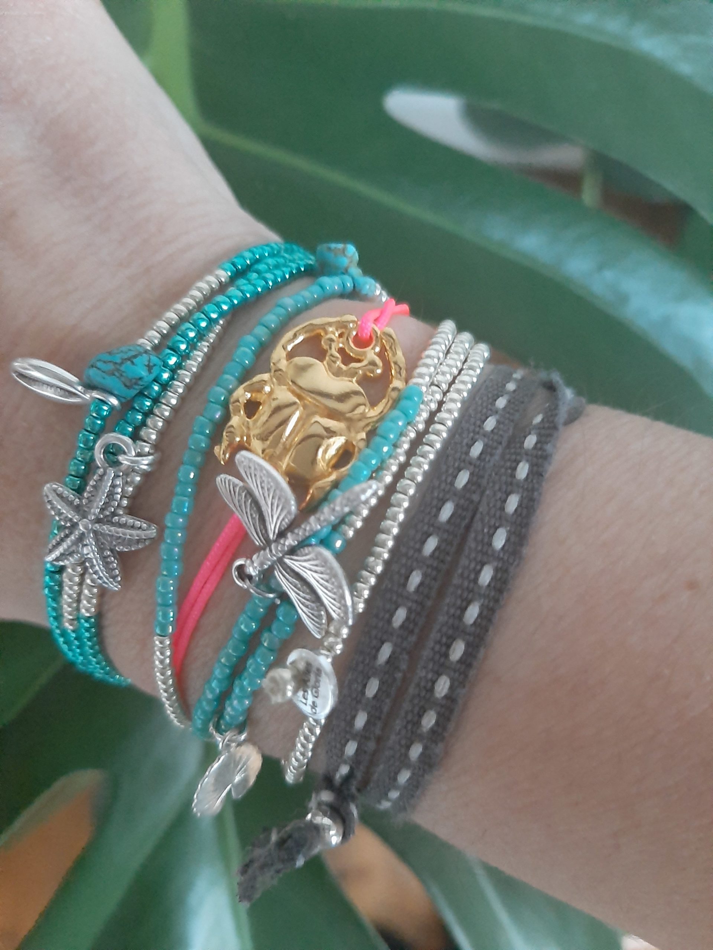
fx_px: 714
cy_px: 475
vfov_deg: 67.3
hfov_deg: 53.1
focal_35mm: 26
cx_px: 356
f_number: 1.7
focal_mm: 3.93
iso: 1250
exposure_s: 1/10
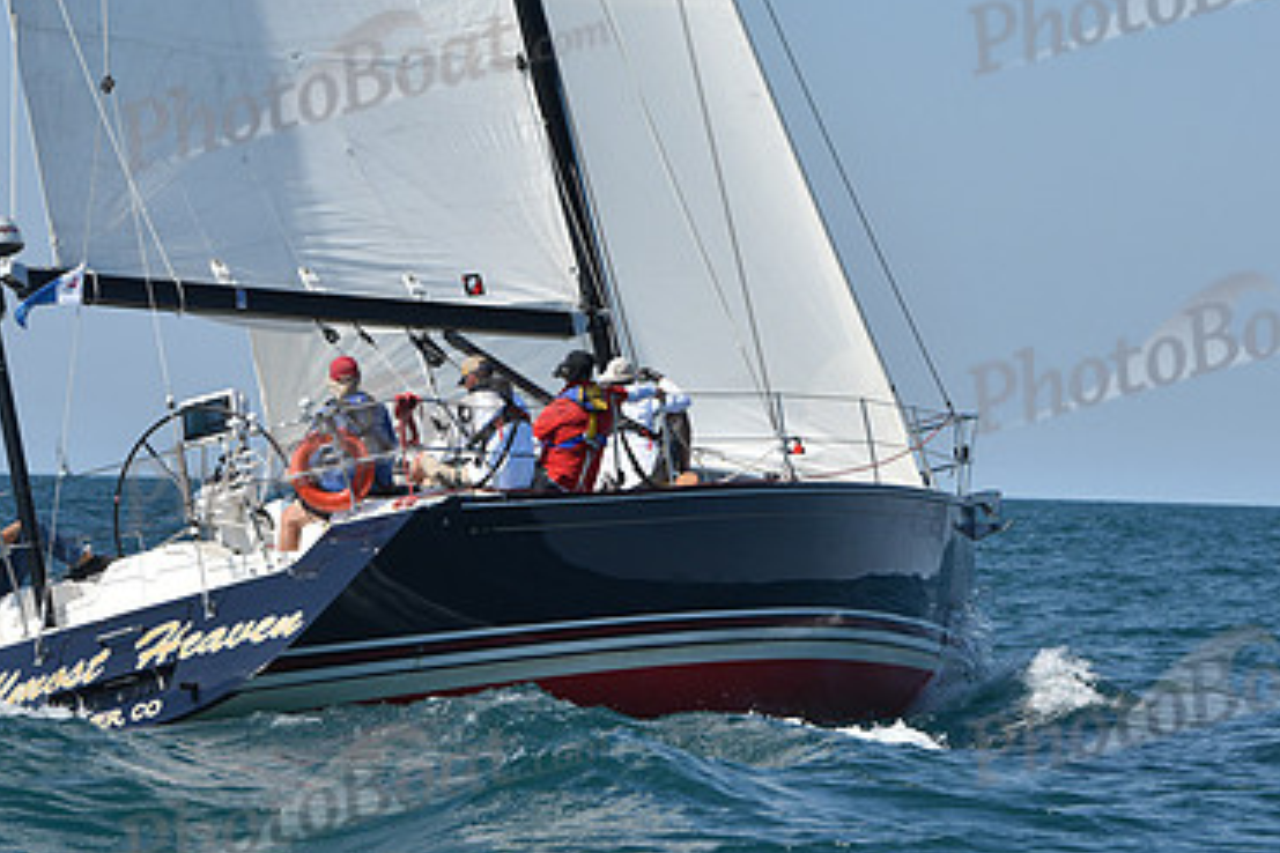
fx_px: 6826
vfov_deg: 7.1
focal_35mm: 192
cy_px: 213
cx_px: 791
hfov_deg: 10.7
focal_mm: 122
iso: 250
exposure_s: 1/1600
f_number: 7.1
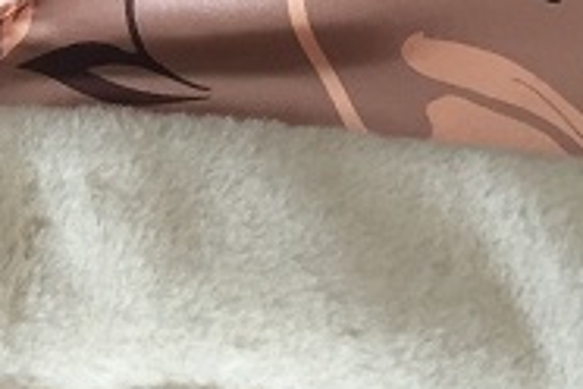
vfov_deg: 10.4
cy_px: -88
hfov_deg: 15.2
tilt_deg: -45.7
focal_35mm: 130
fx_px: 2105
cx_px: -135
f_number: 2.2
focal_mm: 4.15
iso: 125
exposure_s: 1/33
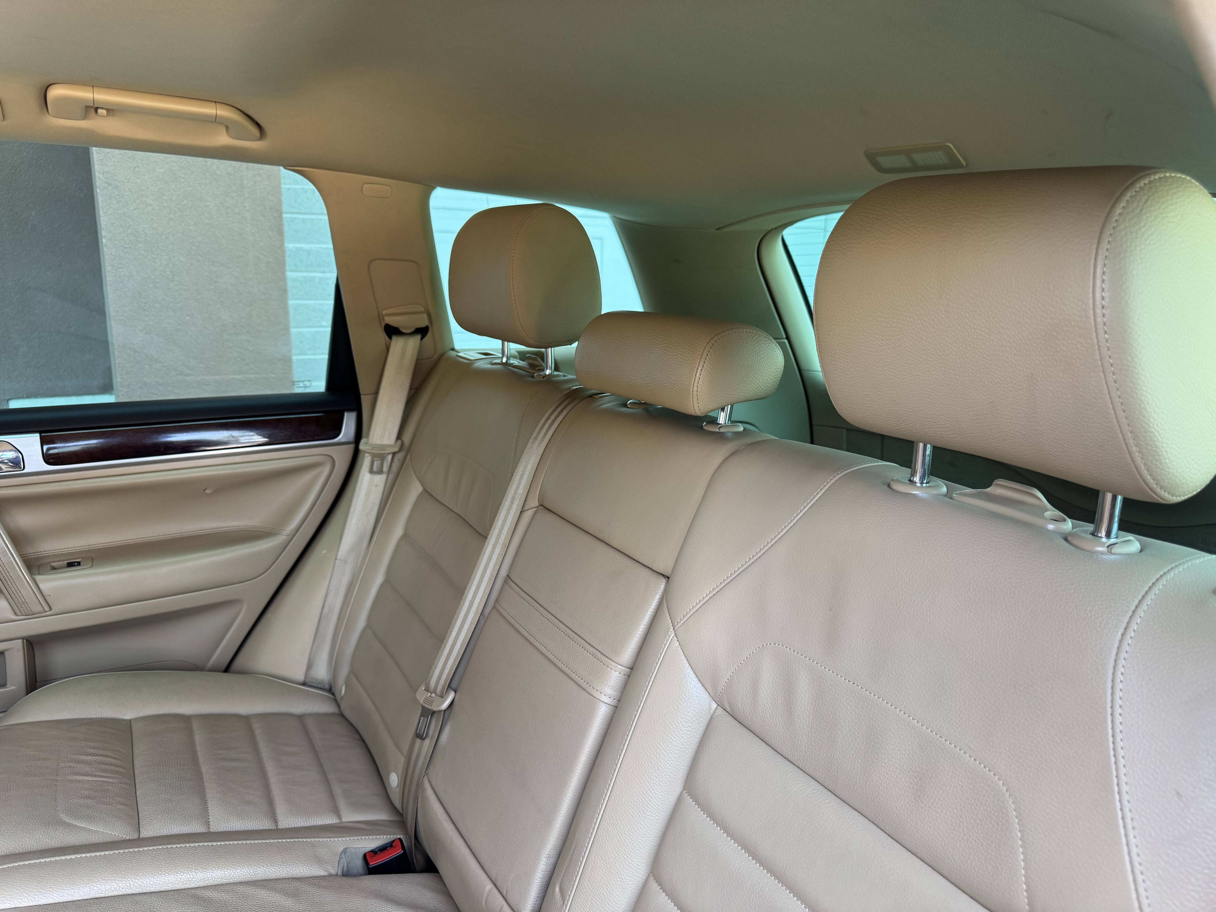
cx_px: 608
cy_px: 456
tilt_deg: -12.4
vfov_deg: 56.8
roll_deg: -1.6
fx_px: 843
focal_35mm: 24
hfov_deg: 71.6
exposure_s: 1/121
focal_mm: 6.76
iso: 200
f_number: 1.78
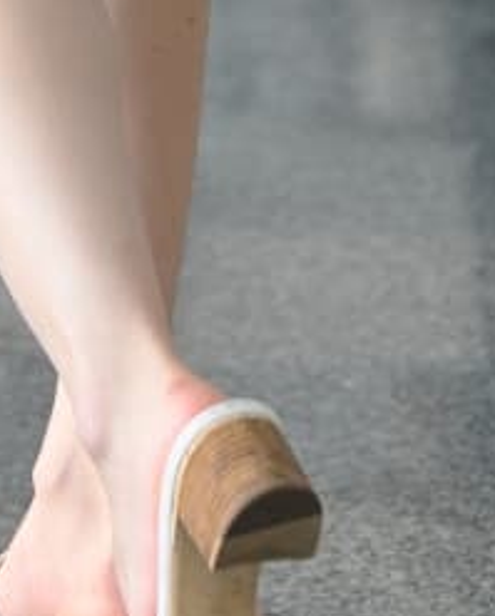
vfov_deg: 4.0
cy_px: -1026
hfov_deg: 3.3
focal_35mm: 476
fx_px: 8701
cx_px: 92
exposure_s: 1/500
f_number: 3.5
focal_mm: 70
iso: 400
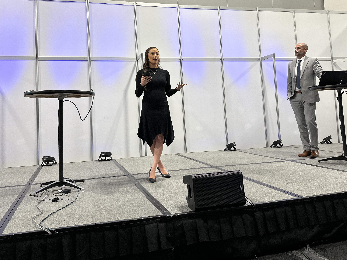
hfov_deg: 56.8
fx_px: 321
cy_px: 91
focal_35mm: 32
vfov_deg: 43.7
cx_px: 164
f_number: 1.78
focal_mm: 6.86
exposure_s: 1/120
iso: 125
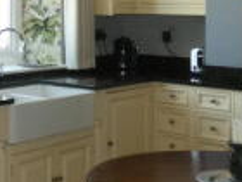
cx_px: -11
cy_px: 1
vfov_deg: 17.4
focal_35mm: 83
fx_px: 580
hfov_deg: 22.5
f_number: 2.8
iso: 125
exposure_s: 1/50
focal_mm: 3.6
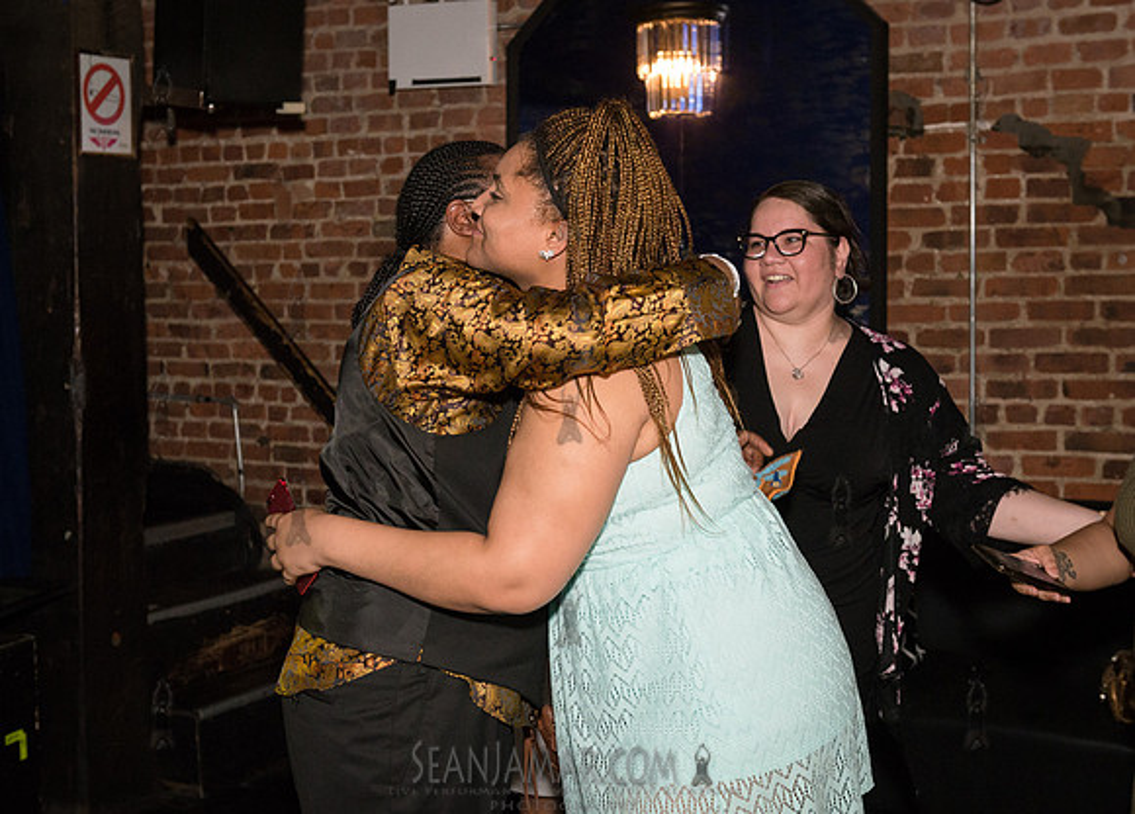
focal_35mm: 53
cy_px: 373
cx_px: 568
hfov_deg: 36.5
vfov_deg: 26.6
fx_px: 1719
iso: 3200
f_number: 4.5
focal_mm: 42
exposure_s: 1/320
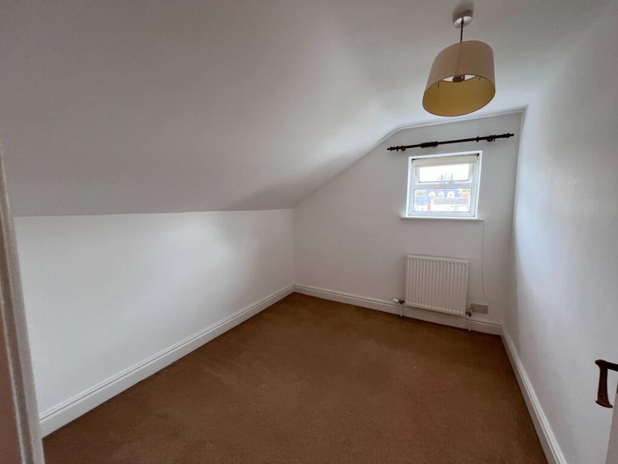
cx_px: 309
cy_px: 232
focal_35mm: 13
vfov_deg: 89.9
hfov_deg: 106.2
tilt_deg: -7.6
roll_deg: +0.1
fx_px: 232
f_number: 1.8
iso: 160
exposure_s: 1/50
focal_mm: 1.57
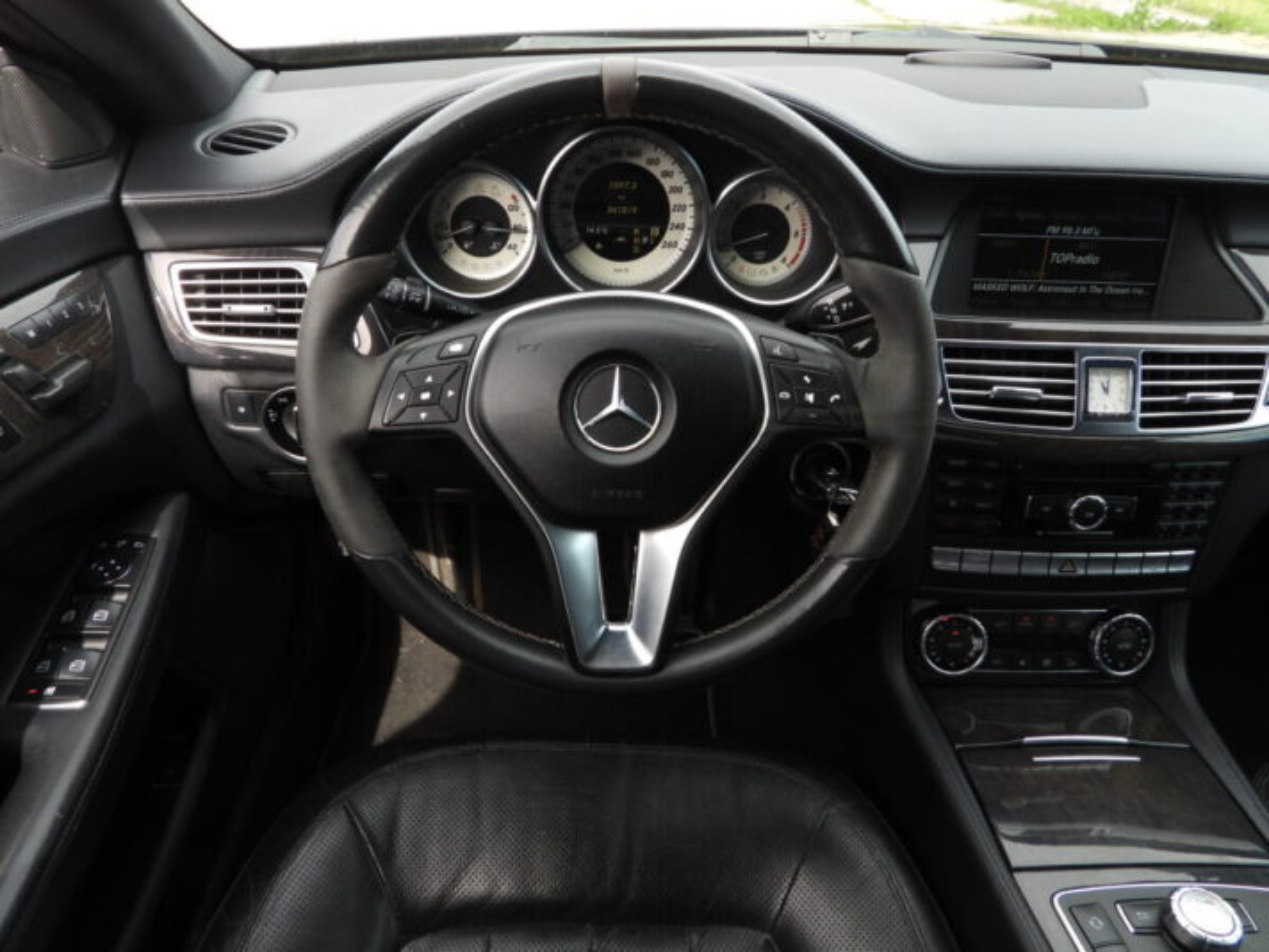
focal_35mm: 24
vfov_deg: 56.8
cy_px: 476
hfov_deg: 71.6
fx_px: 880
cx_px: 634
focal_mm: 4.3
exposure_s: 1/200
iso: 100
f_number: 2.8
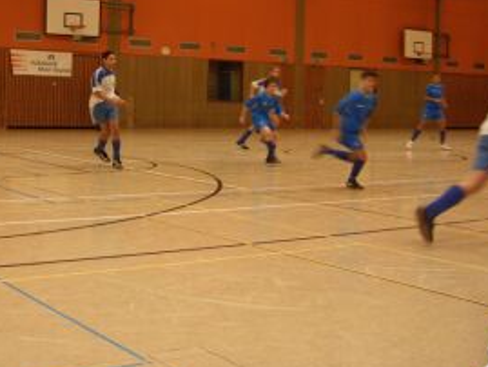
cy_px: 111
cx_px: 151
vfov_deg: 25.1
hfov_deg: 32.8
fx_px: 818
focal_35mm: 58
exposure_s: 1/60
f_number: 2.8
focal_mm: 8
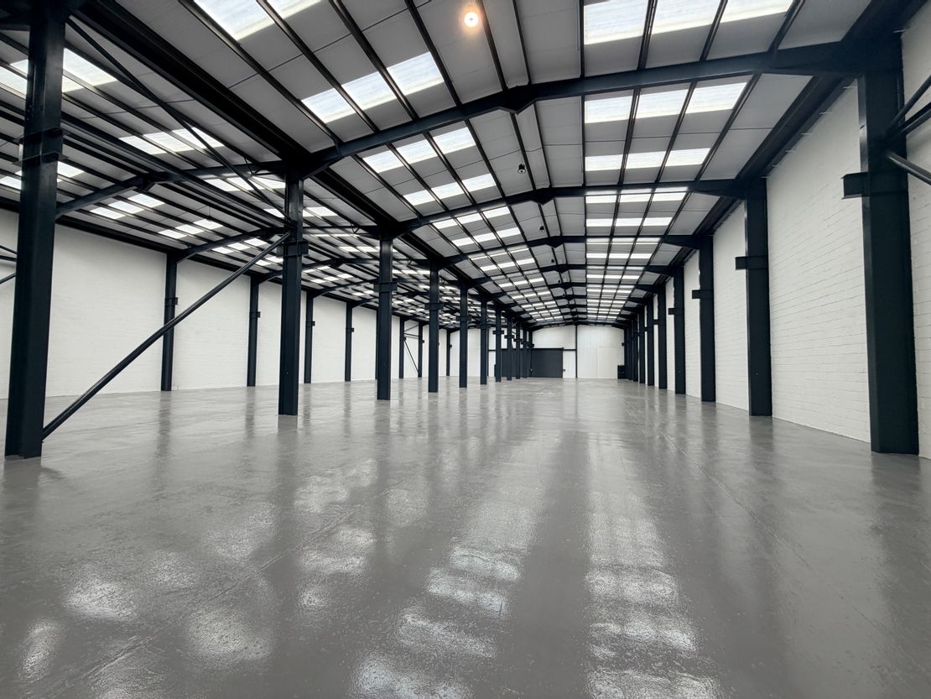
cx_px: 466
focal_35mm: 14
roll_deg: +0.2
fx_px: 377
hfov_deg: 102.1
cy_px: 350
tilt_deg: +3.7
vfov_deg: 85.7
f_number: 2.2
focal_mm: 2.22
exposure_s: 1/131
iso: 40
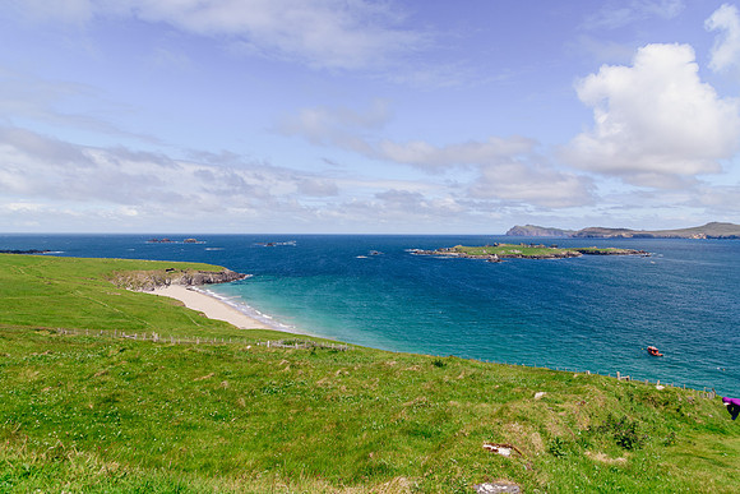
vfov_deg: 53.2
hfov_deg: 73.7
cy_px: 247
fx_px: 493
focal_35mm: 24
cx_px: 370
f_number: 8
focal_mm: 24
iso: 125
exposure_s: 1/640
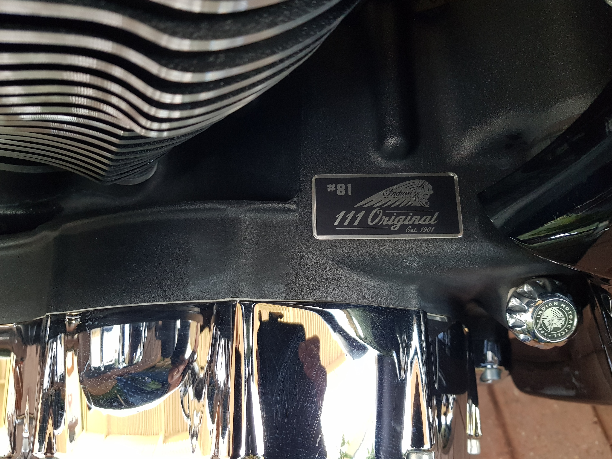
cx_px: 307
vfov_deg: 51.4
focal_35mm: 27
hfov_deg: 65.3
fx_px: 477
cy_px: 232
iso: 200
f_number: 1.7
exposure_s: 1/30
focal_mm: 4.2
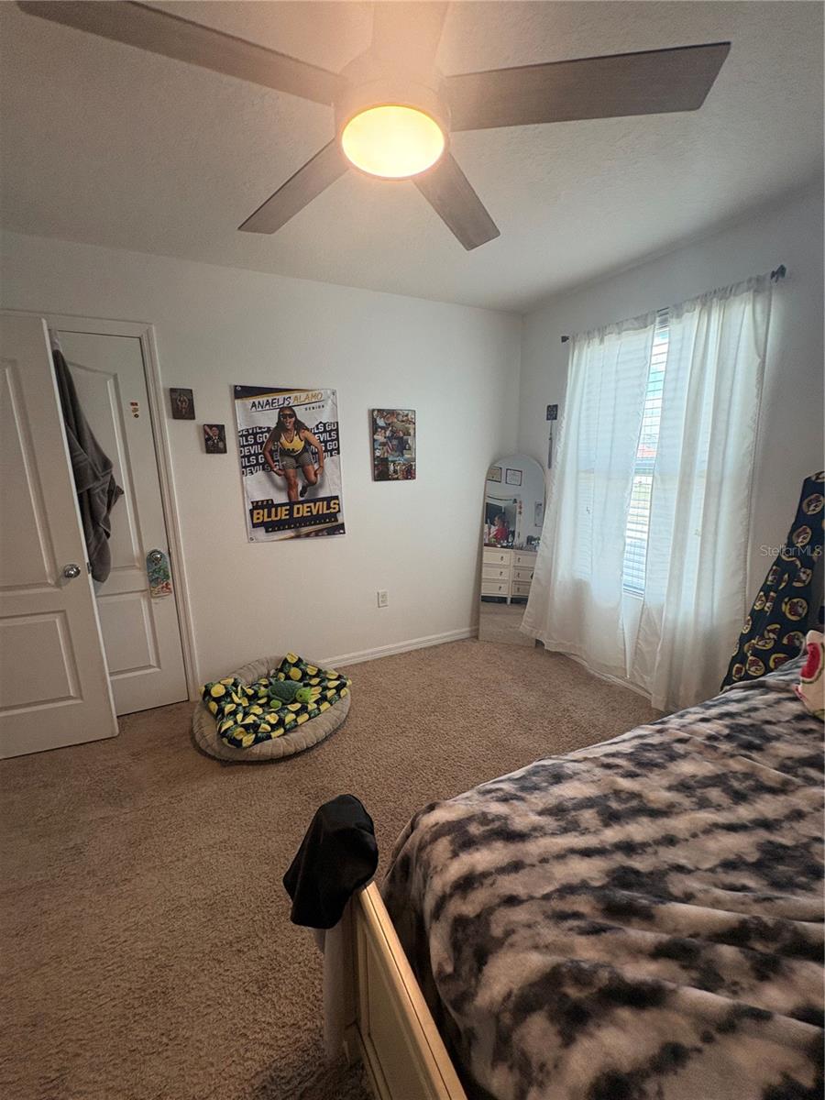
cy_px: 550
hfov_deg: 85.7
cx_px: 412
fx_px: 445
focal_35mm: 14
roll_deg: -0.2
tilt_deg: -12.6
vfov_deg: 102.1
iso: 200
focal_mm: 2.22
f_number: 2.2
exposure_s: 1/120
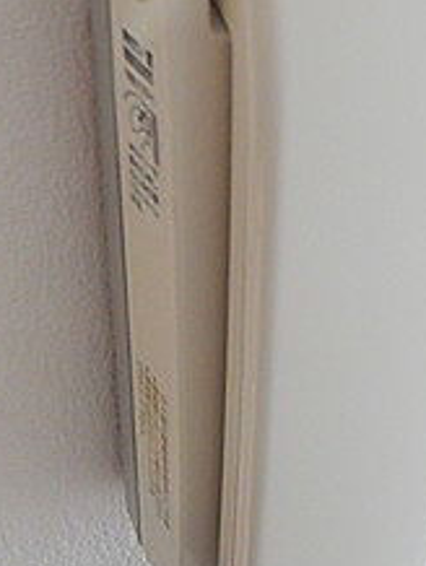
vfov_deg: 29.3
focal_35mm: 66
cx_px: 384
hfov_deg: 21.8
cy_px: 215
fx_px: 1081
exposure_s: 1/15
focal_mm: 4.3
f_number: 2.8
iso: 400
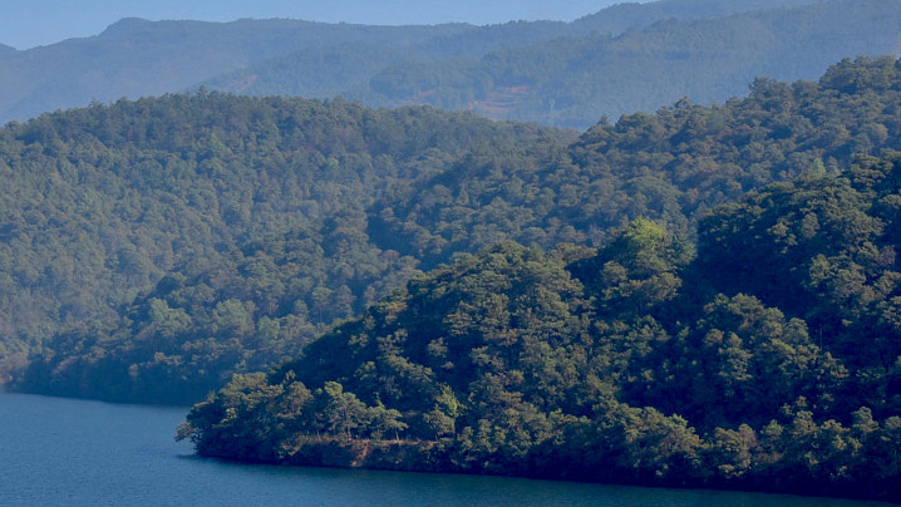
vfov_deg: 9.1
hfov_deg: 16.0
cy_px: 269
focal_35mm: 133
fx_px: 3178
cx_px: 182
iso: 100
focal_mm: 38
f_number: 7.1
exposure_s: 1/200
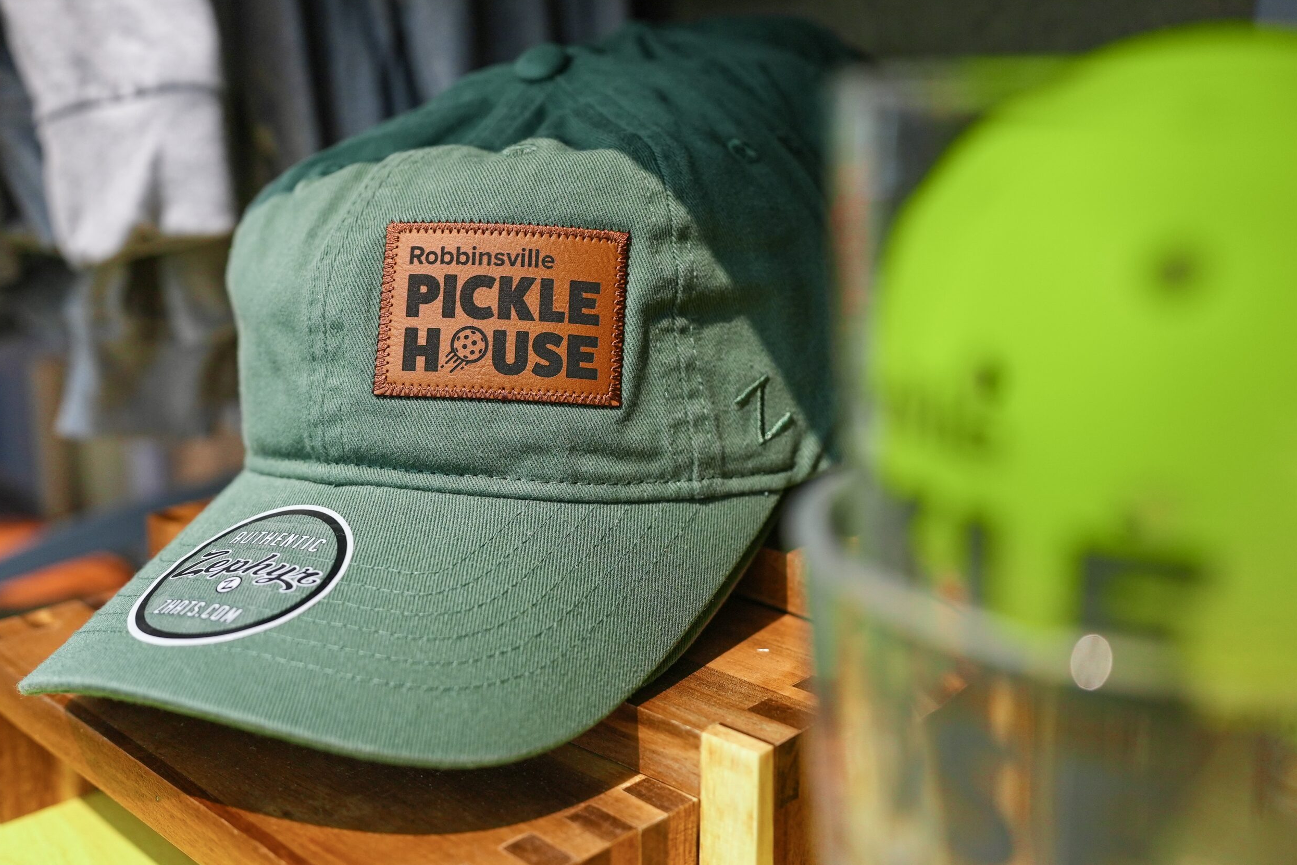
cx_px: 660
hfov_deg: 53.1
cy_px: 423
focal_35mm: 36
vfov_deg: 36.9
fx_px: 1297
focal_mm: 35
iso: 1250
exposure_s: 1/60
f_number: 4
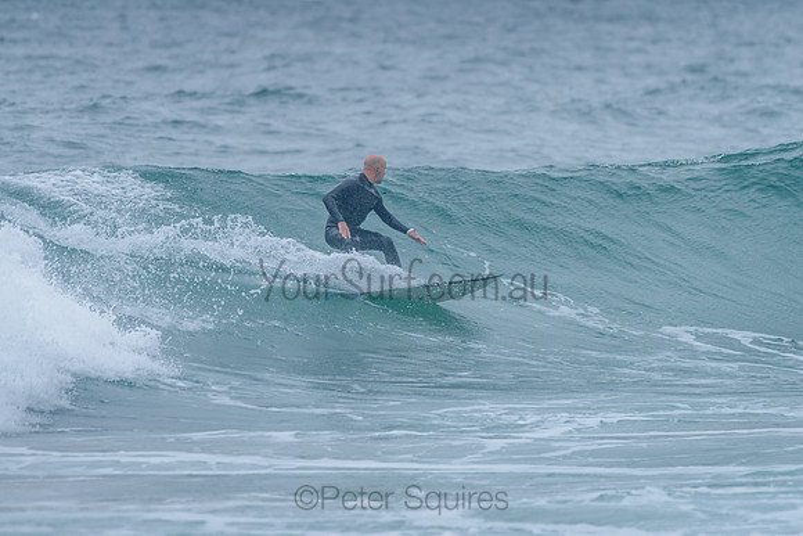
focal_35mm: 613
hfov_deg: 3.4
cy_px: 208
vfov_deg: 2.2
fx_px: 13671
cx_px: 403
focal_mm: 500
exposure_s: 1/1250
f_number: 5.6
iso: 640
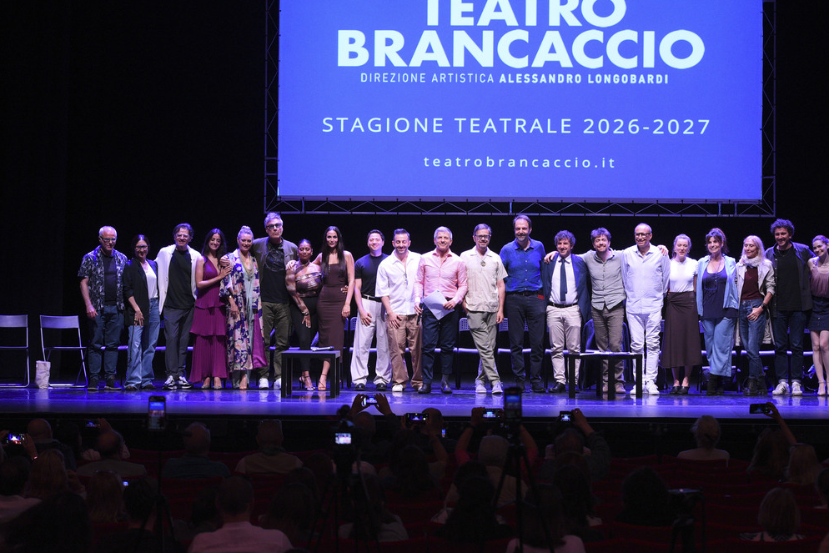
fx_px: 2280
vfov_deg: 13.8
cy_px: 224
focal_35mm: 99
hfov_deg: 20.6
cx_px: 498
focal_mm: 82
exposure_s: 1/100
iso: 2200
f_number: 5
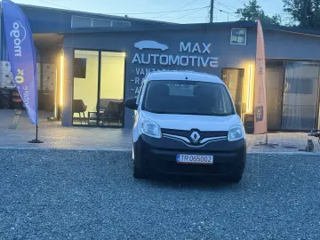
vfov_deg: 30.3
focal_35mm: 48
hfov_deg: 39.7
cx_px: 160
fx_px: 444
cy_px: 120
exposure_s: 1/40
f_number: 1.78
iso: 320
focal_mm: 6.76
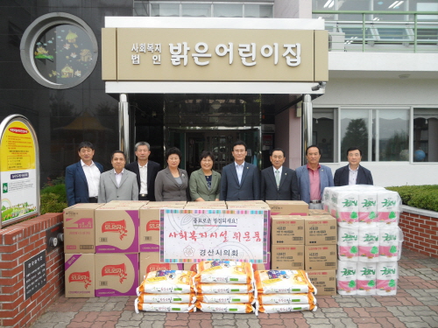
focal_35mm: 27
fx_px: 342
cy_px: 164
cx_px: 219
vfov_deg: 51.4
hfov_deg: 65.3
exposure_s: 1/125
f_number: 3.5
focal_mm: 4.9
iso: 80
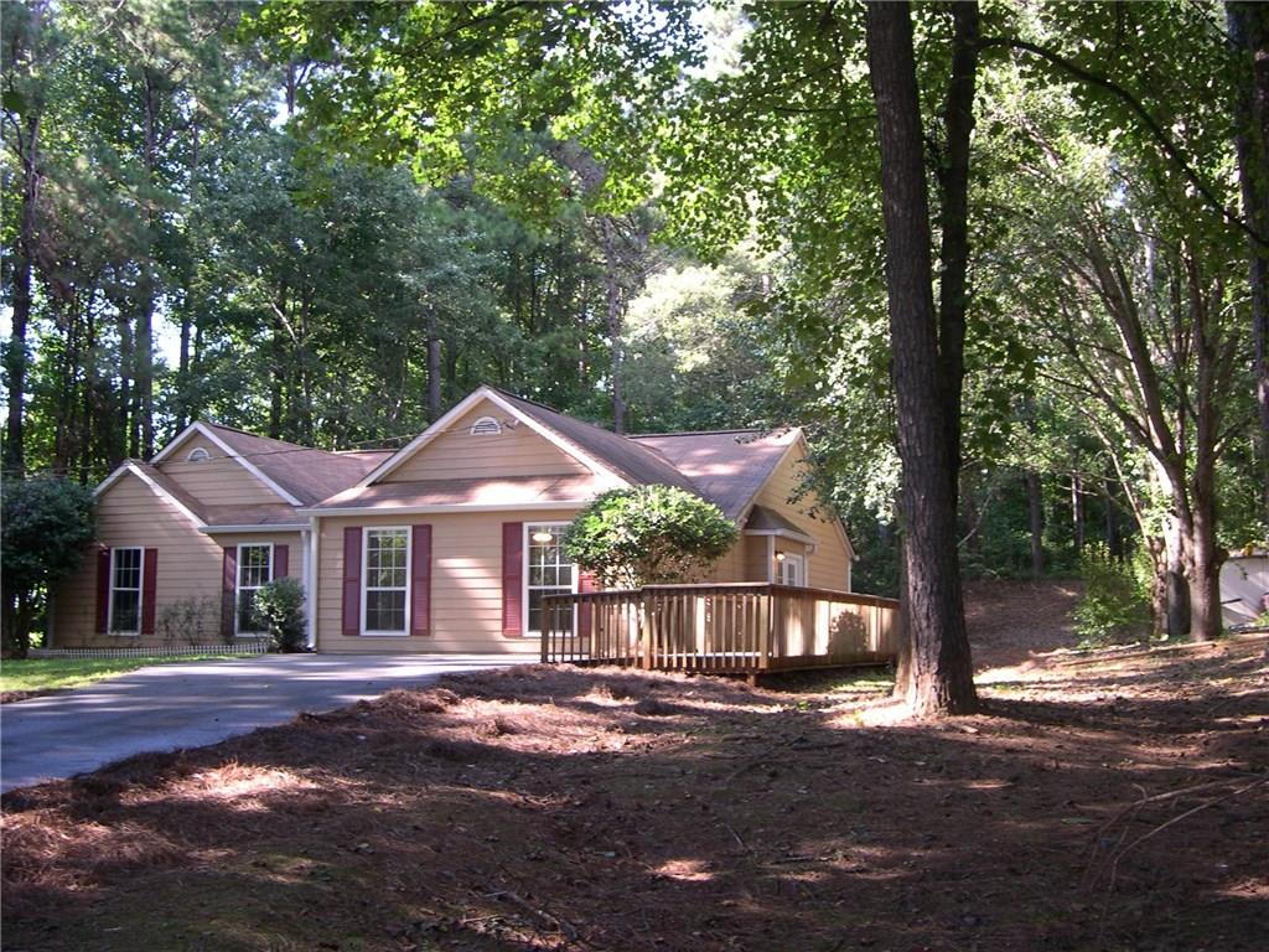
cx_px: 634
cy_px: 476
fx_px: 1393
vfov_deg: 37.7
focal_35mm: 38
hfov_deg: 49.0
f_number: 2.8
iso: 100
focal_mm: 8
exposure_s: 1/51.9
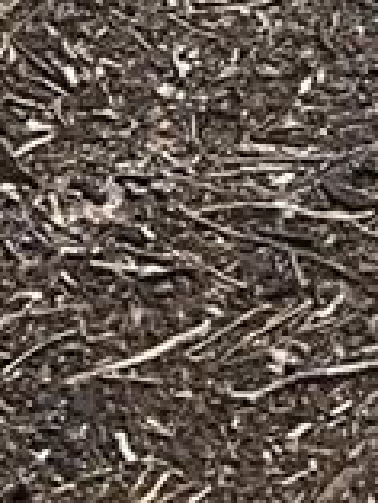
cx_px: 1272
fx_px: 3213
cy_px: -952
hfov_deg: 6.0
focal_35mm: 221
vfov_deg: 7.9
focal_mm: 3
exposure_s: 1/898
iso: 16
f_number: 1.8
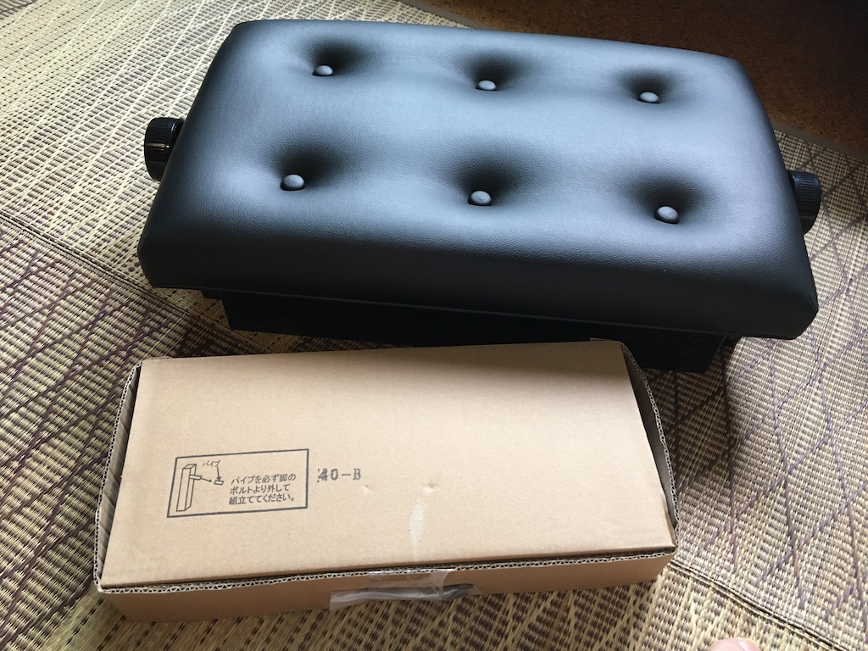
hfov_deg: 61.7
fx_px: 727
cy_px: 326
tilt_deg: -51.9
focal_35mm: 29
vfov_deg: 48.2
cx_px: 434
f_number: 2.2
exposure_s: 1/30
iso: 125
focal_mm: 4.15
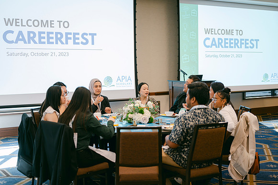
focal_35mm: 51
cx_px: 139
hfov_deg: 39.0
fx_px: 393
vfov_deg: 26.5
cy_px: 92
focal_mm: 50
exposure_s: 1/125
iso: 500
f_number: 2
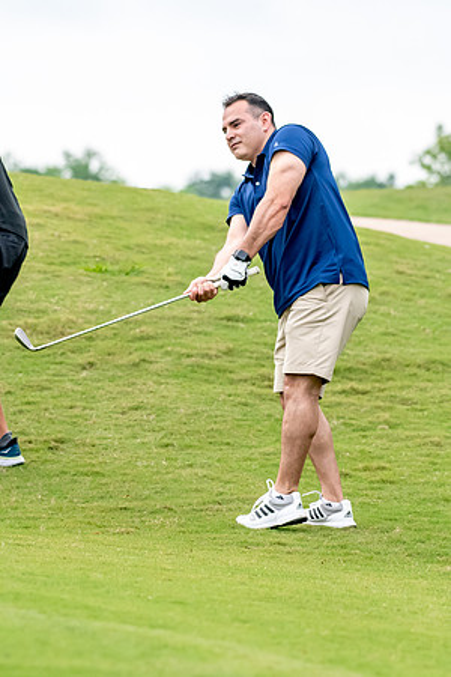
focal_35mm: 300
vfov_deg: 6.9
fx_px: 5637
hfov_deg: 4.6
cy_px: 338
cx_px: 226
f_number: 5.6
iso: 2500
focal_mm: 200
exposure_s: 1/2000
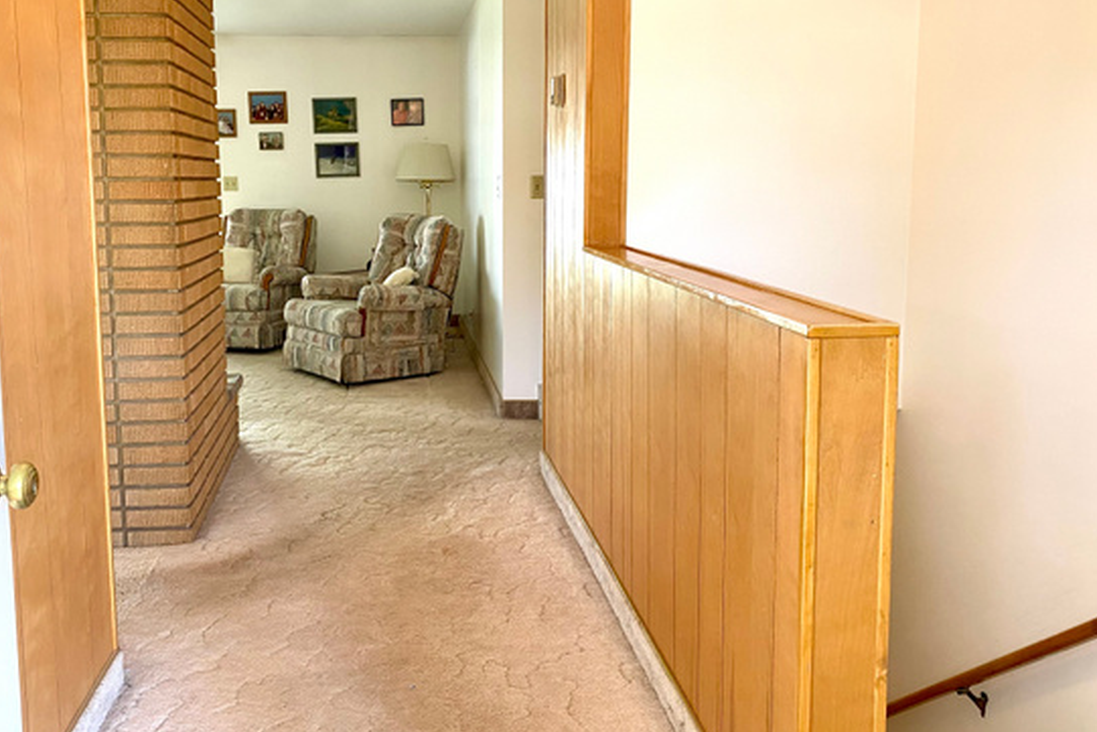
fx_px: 975
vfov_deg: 41.0
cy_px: 302
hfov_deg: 58.4
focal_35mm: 32
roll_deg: +0.5
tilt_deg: -7.5
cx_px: 460
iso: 80
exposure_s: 1/60
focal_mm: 4.25
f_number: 1.8
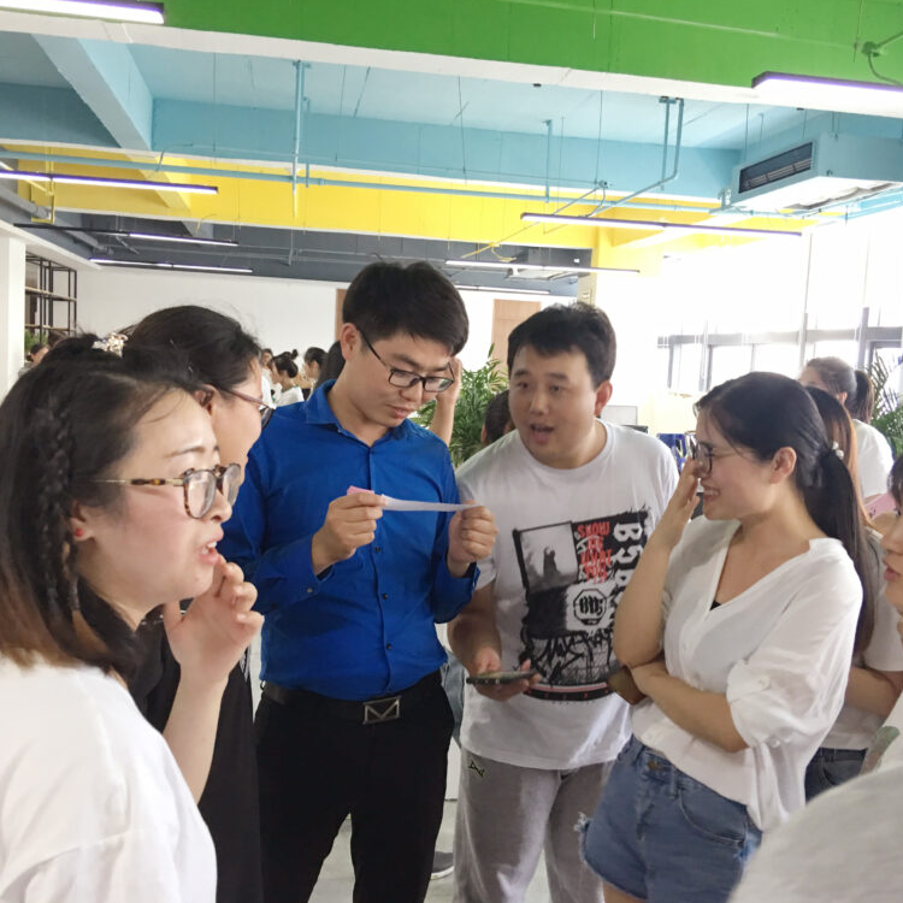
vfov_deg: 47.2
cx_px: 472
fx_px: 1033
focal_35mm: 35
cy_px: 458
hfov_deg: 47.2
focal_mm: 4.15
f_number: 2.2
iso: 80
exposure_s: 1/17
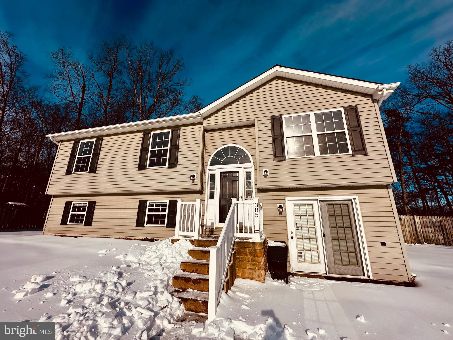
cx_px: 226
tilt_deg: +13.1
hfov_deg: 102.1
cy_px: 170
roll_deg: -0.5
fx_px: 183
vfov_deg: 85.7
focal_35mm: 14
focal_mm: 2.22
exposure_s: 1/6494
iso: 50
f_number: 2.2
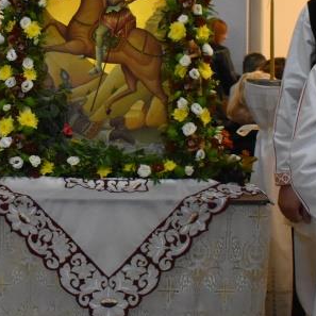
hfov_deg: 21.5
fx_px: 816
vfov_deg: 21.6
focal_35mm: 79
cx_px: 38
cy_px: 60
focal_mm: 18
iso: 3200
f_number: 3.5
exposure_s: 1/200
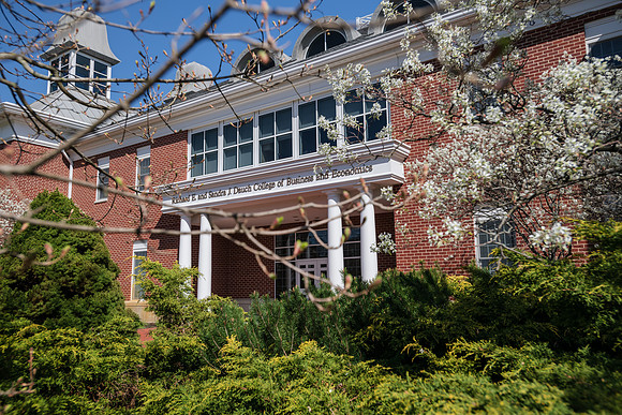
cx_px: 311
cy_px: 208
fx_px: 484
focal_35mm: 28
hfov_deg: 65.5
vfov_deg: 46.4
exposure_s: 1/400
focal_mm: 28
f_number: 6.3
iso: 320
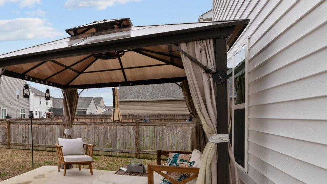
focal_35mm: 31
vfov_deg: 37.6
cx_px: -10
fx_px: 269
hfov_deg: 49.3
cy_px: 112
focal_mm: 14
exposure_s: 1/100
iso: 400
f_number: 9
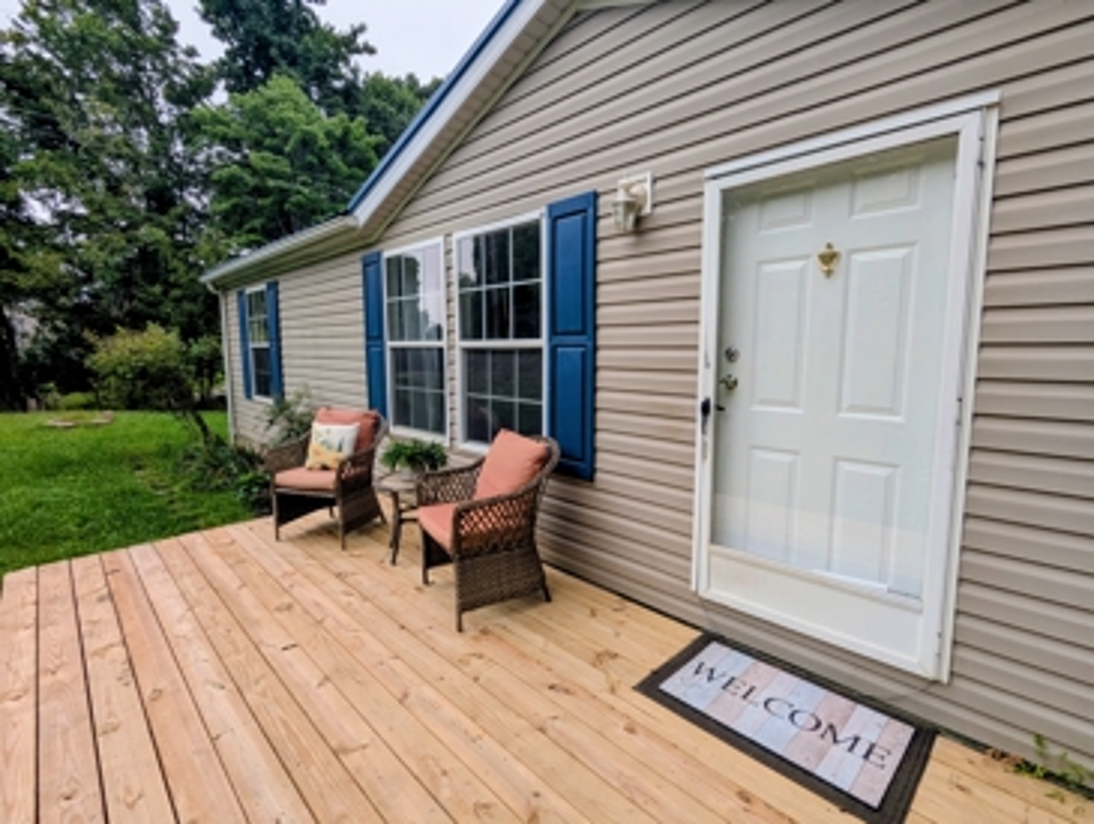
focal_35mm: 16
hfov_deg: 94.4
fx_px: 506
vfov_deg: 78.3
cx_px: 547
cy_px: 412
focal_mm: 2.35
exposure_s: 1/204
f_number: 2.2
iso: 18
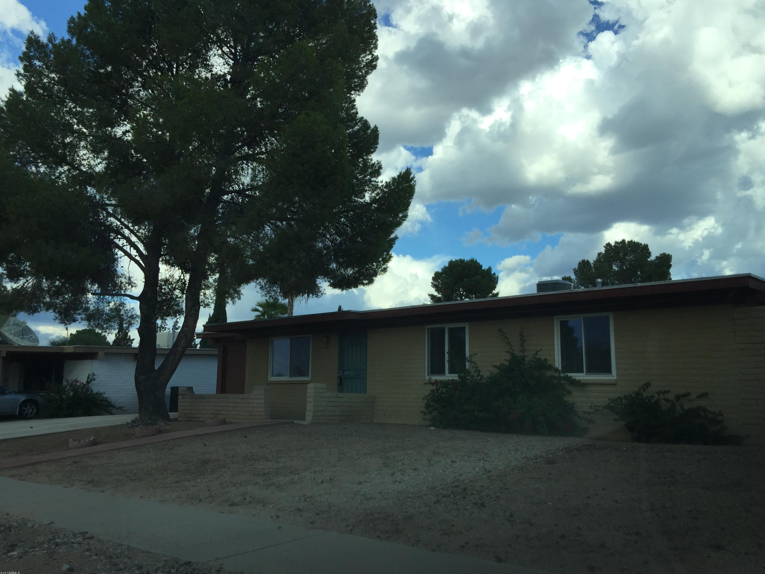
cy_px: 295
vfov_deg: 46.8
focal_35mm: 30
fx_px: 663
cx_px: 390
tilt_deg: +6.7
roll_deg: -0.7
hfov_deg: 60.0
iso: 32
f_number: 2.2
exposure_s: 1/1163
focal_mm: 4.15
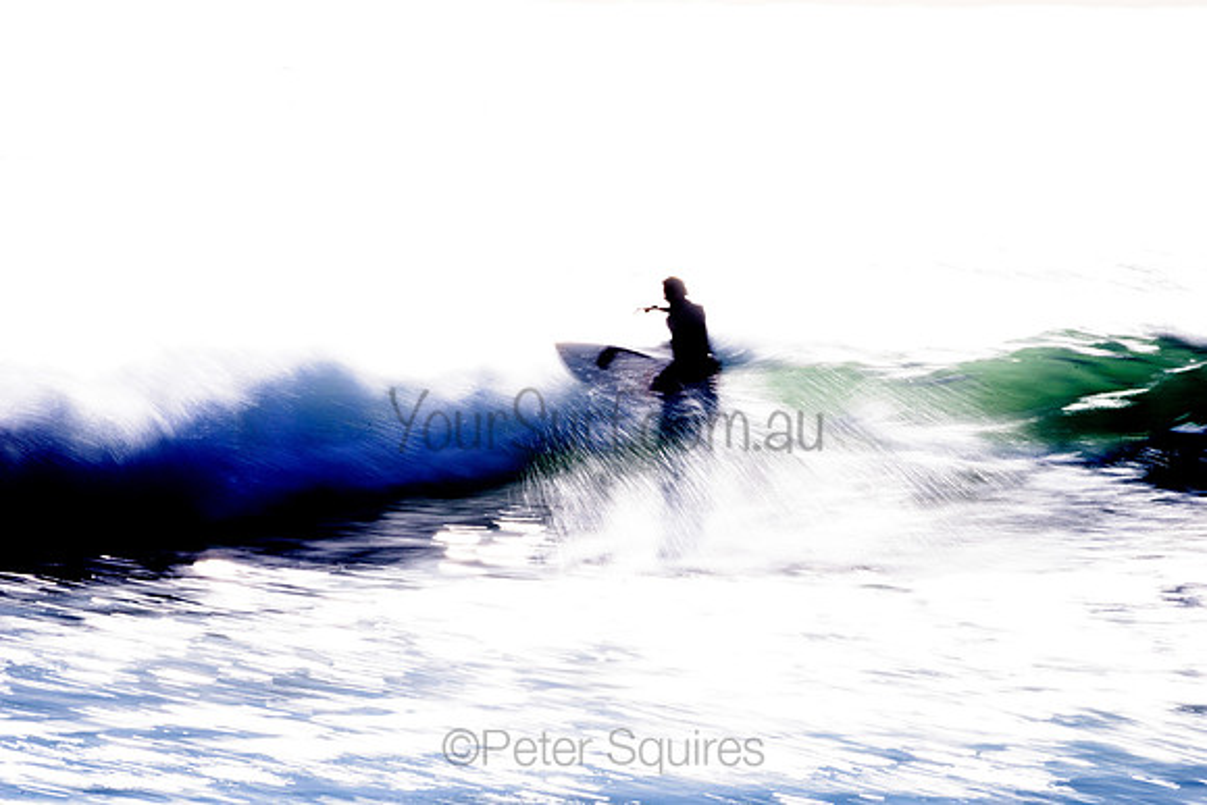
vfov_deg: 2.7
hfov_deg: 4.0
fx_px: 17120
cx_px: 611
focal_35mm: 511
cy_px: 403
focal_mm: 500
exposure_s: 1/20
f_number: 29
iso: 31
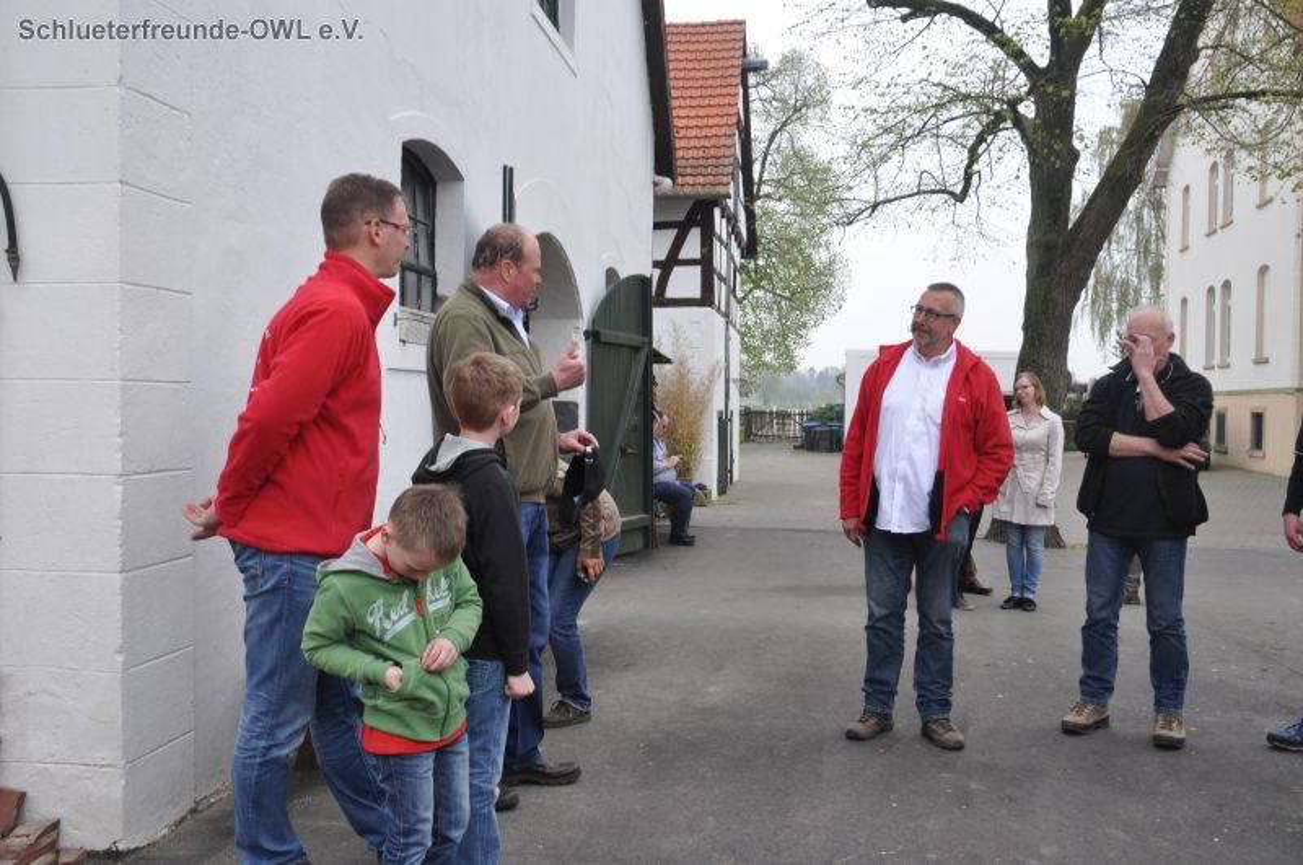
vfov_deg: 41.6
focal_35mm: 32
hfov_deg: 59.6
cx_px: 652
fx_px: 1139
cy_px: 432
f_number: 10
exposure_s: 1/100
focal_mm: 21
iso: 200
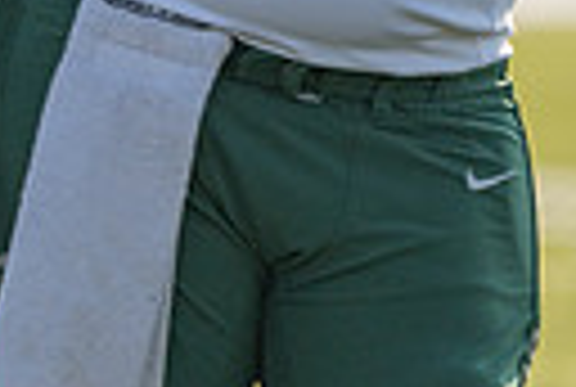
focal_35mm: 1808
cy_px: -430
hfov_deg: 1.1
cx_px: -630
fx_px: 28995
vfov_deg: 0.8
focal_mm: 400
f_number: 5.6
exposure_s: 1/1250
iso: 400
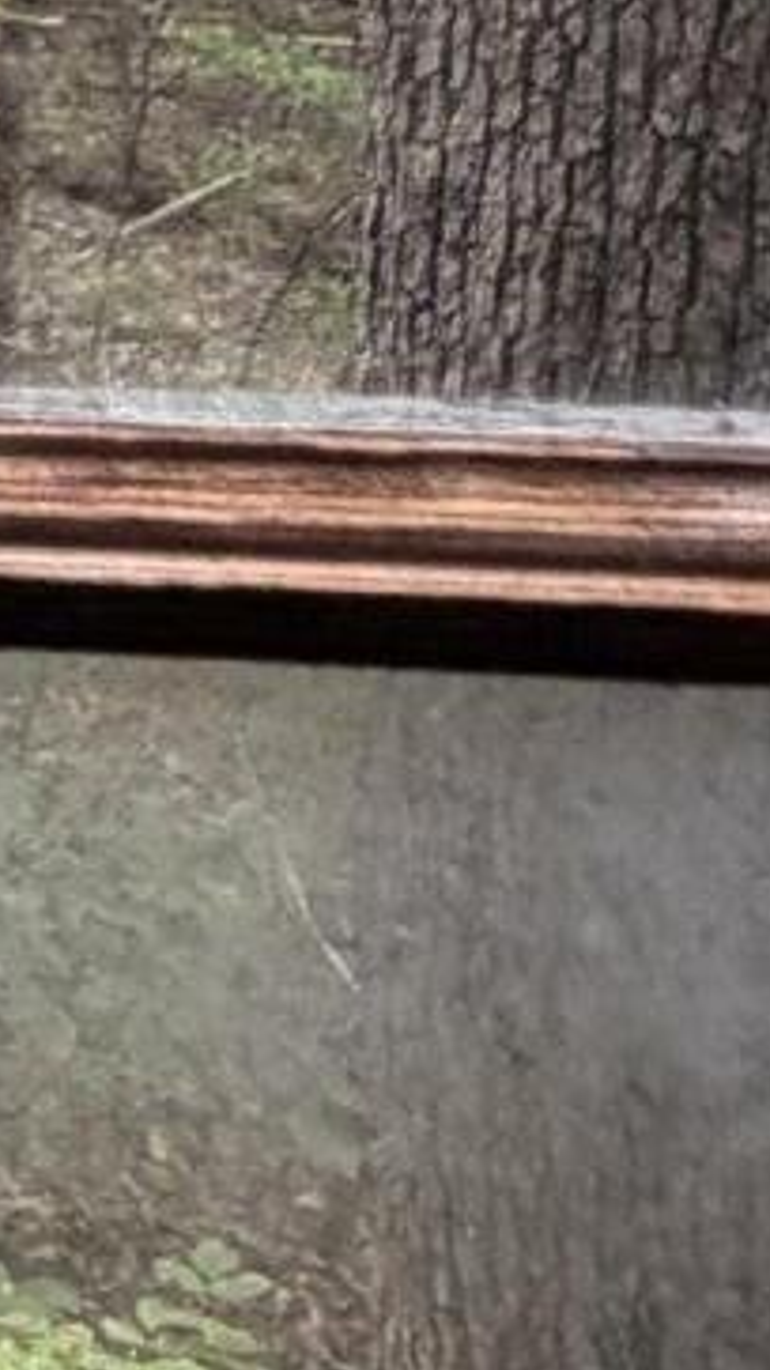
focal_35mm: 84
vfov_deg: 23.4
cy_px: -223
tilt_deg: -2.7
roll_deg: -0.3
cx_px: -1080
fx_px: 3051
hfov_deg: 11.7
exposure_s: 1/121
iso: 125
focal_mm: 2.22
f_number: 2.2
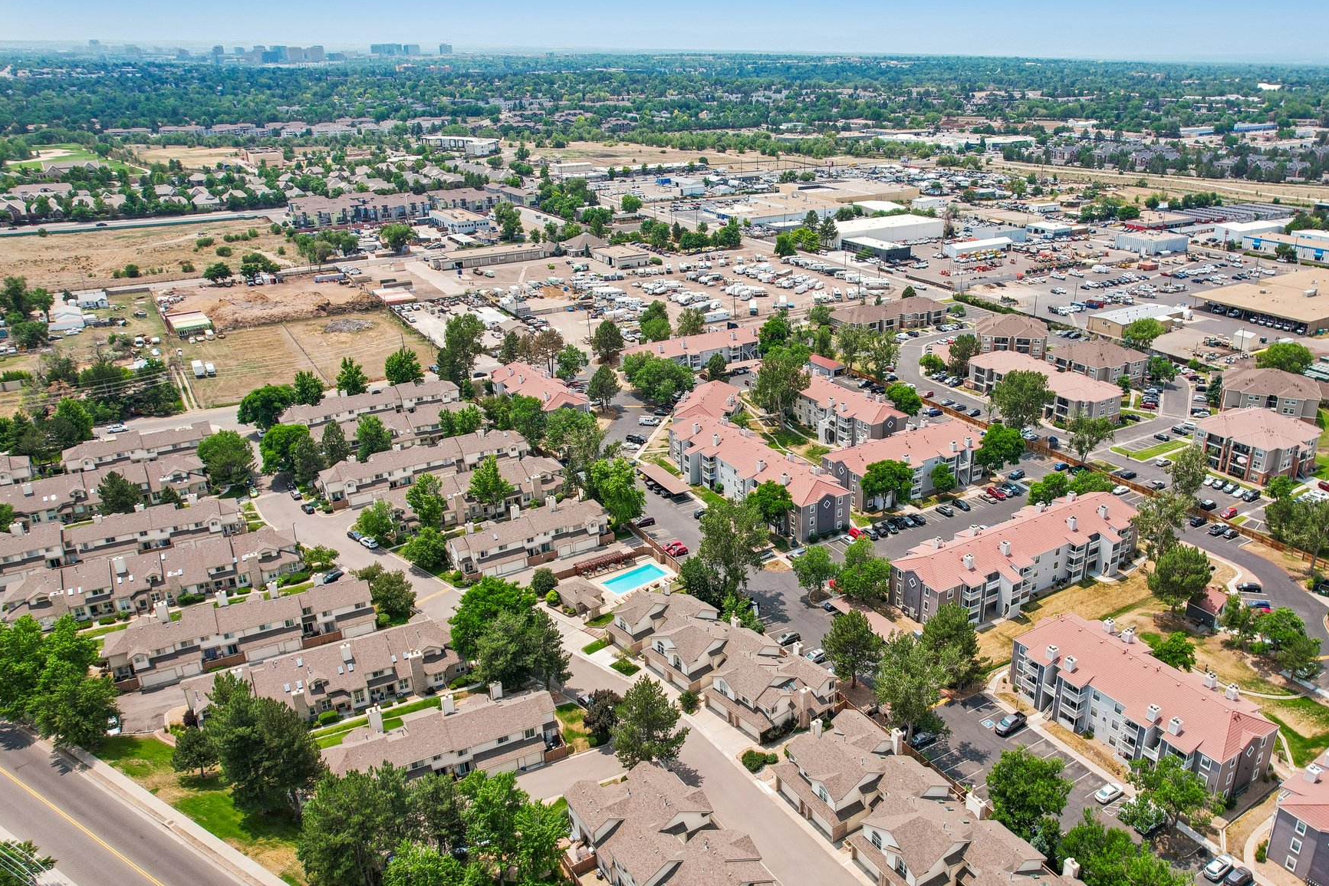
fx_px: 960
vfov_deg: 49.5
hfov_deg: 69.0
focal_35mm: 26
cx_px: 759
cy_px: 465
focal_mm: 8.4
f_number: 2.8
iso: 150
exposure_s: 1/400
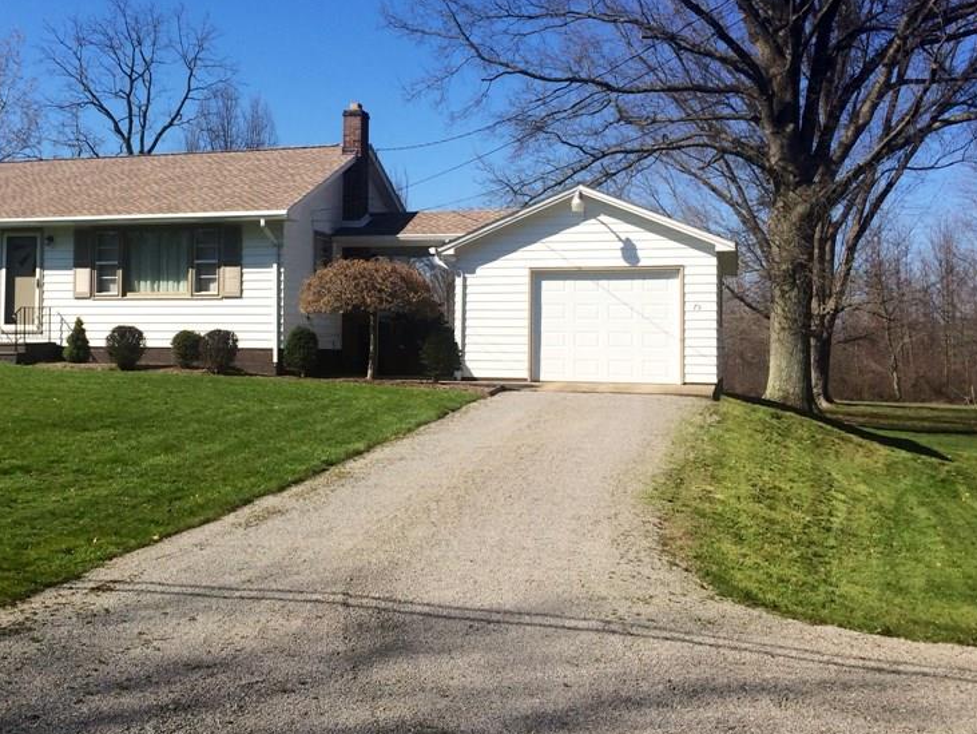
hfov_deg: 44.2
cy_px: 291
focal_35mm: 42
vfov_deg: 34.3
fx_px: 1186
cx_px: 331
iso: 32
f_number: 2.2
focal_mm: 4.12
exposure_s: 1/2160
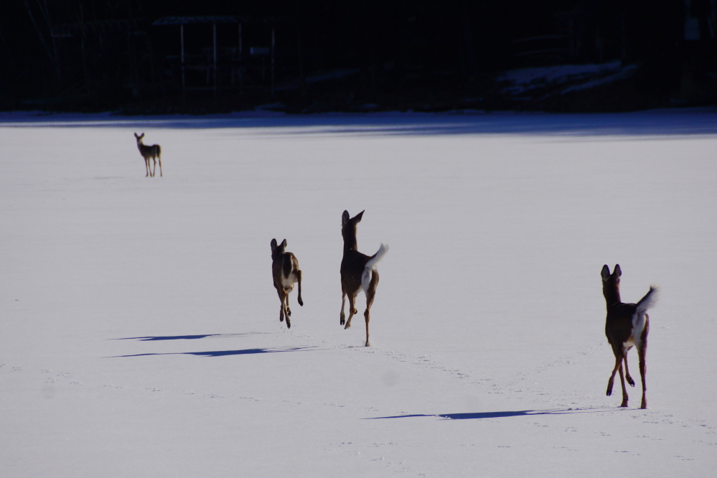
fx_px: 7468
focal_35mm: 375
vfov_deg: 3.7
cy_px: 239
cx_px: 358
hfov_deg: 5.5
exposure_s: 1/400
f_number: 8
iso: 100
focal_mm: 250
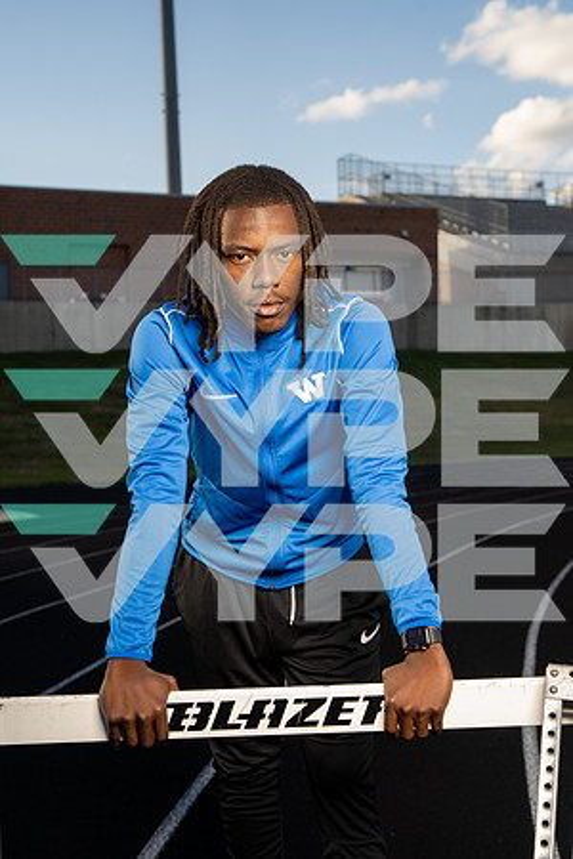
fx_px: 1289
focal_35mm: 54
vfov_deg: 36.9
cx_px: 286
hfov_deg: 25.1
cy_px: 430
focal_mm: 54
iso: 200
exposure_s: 1/250
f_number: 7.1
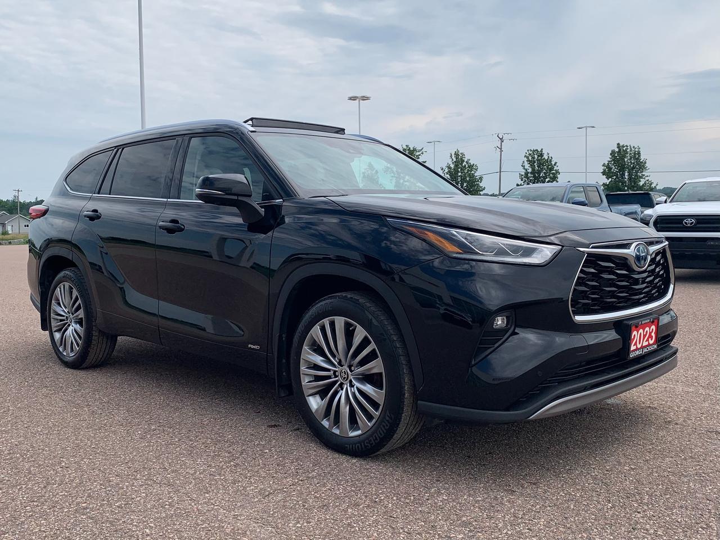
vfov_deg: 53.1
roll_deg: +2.6
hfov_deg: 67.3
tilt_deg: -4.8
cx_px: 360
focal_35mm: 26
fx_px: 541
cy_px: 270
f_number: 1.8
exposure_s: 1/2033
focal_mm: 4.25
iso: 25
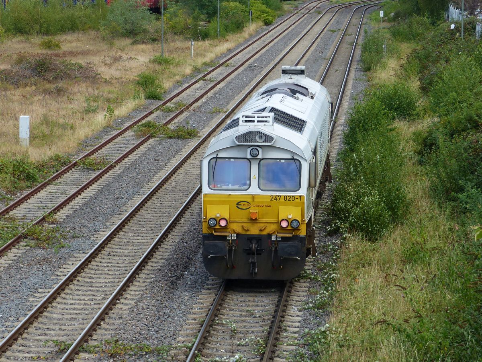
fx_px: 1852
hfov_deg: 14.8
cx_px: 241
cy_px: 181
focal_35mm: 133
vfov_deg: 11.1
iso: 100
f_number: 4
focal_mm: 23.9
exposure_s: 1/400
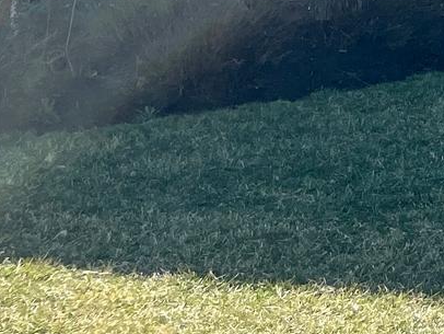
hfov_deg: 12.5
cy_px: -402
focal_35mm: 131
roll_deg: -1.8
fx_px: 1681
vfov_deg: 10.2
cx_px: 991
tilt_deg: +8.7
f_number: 1.6
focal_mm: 4.2
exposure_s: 1/2564
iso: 32
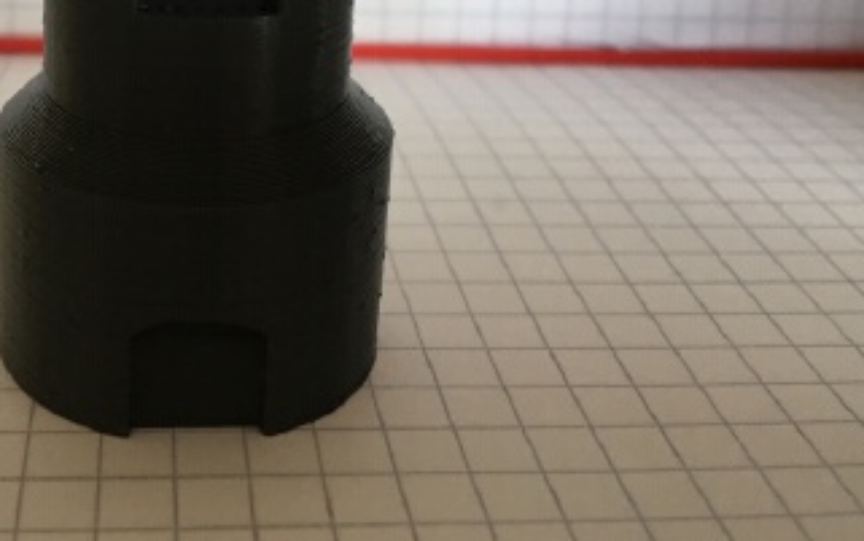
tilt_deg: -18.0
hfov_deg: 38.6
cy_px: 24
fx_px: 1202
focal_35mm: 51
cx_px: 219
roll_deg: -1.9
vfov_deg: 24.4
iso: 100
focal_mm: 4.15
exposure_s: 1/33
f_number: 2.2
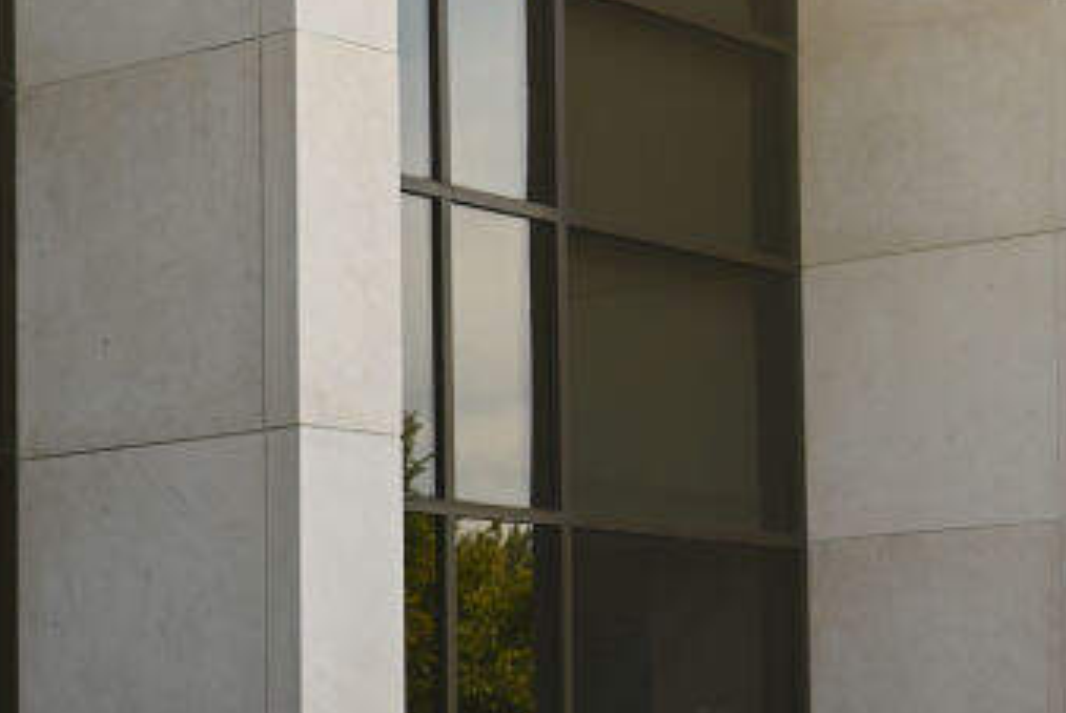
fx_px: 3141
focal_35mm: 106
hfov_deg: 18.8
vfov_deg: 12.8
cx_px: 1044
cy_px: 655
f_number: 4
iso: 100
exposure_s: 1/320
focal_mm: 35
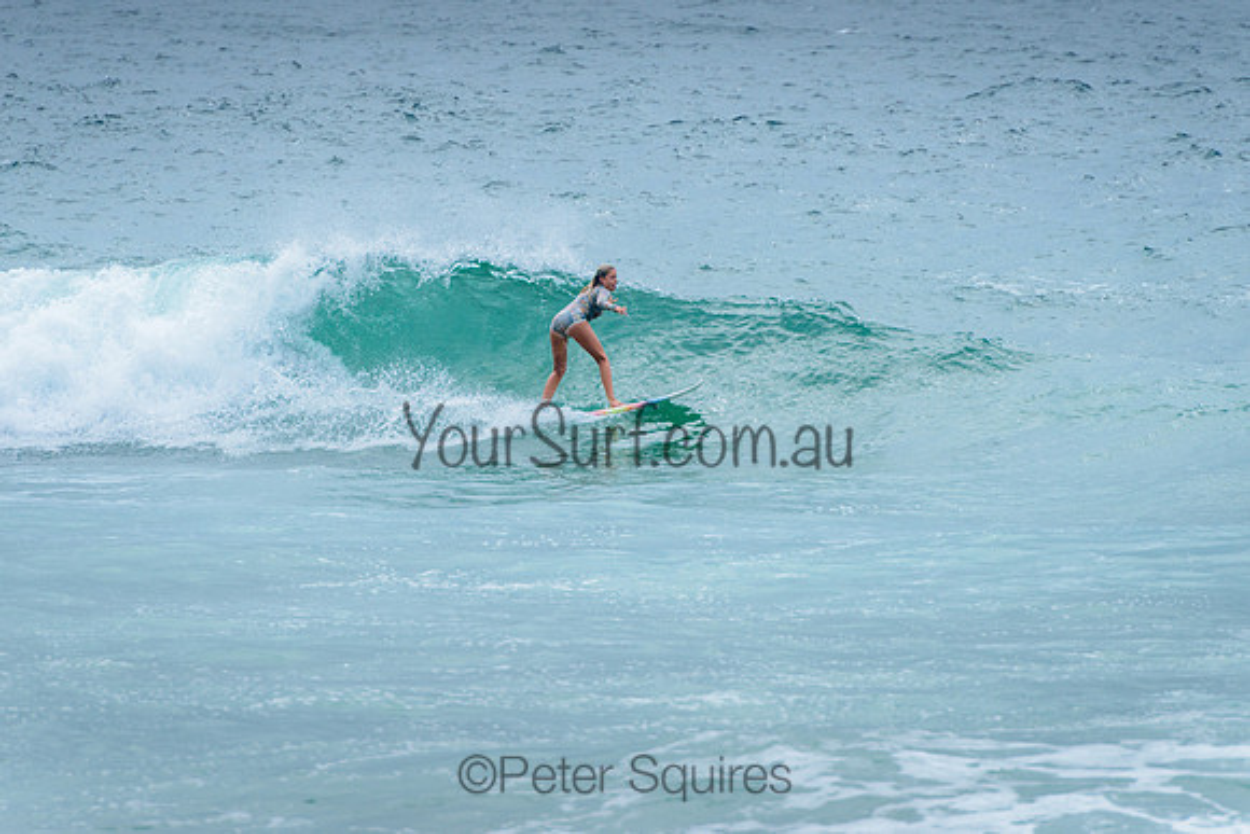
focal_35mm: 490
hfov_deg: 4.2
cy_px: 338
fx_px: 17022
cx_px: 614
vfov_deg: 2.8
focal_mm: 400
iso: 500
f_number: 7.1
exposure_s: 1/1600
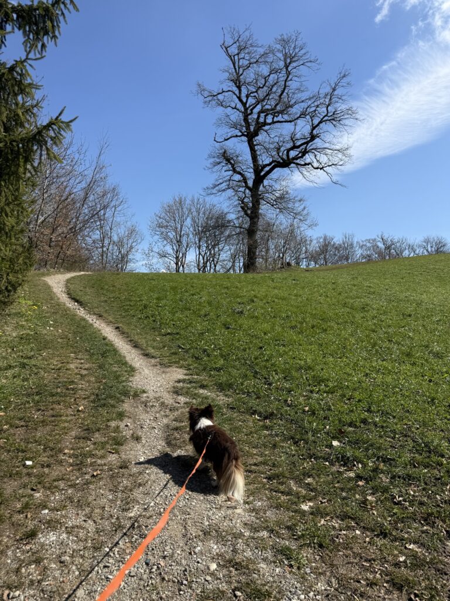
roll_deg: -3.2
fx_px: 416
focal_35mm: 24
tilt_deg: +3.4
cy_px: 300
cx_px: 225
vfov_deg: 71.6
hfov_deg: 56.8
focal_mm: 6.76
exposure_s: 1/4673
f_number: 1.78
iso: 80
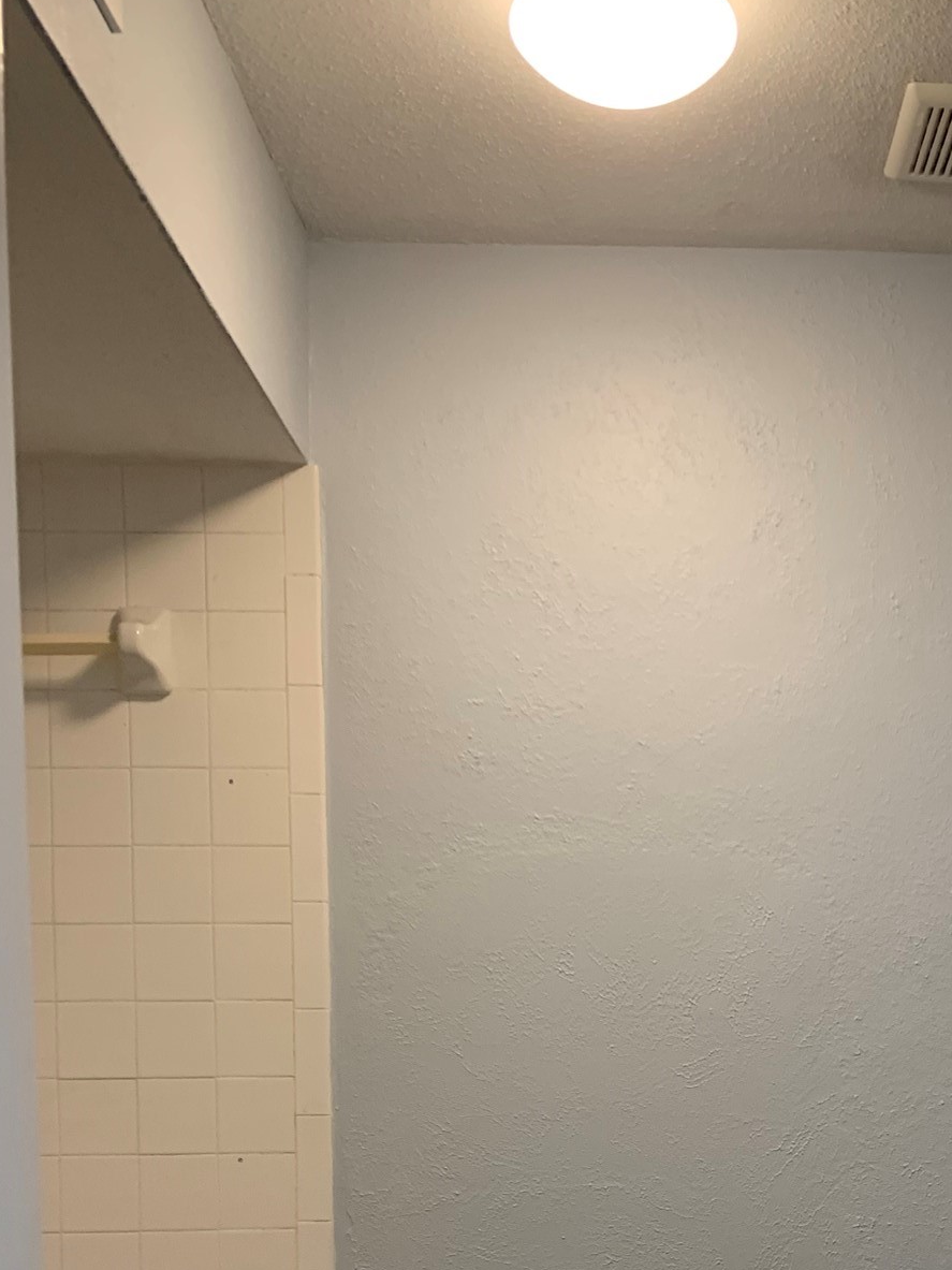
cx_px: 764
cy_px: 1051
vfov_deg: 40.0
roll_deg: +1.6
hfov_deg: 31.3
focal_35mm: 45
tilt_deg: -3.1
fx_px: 1650
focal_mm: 4.25
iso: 80
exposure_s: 1/60
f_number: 1.8
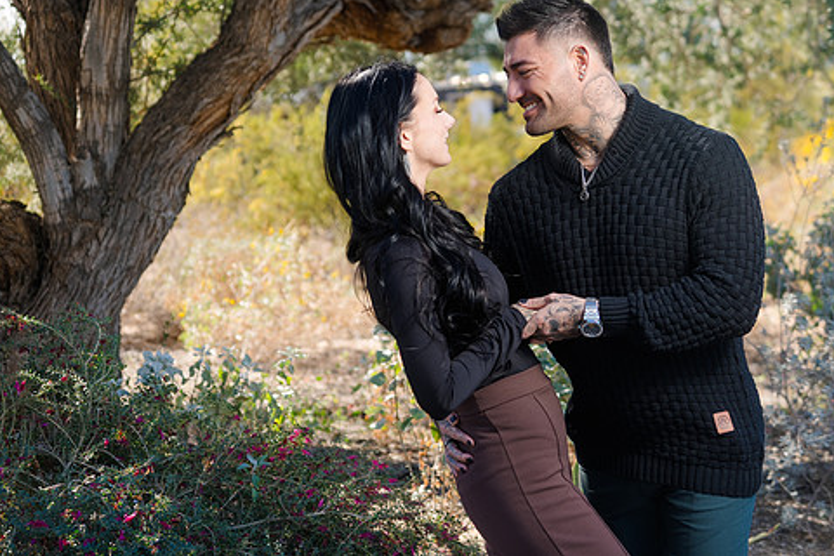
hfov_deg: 21.9
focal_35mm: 93
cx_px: 408
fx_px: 2154
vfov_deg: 14.7
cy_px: 222
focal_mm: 77
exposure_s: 1/250
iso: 100
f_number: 4.5
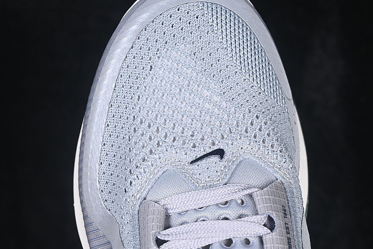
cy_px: 140
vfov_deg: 12.8
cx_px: 204
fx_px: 1109
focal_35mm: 107
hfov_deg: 19.1
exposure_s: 1/80
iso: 160
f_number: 7.1
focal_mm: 50
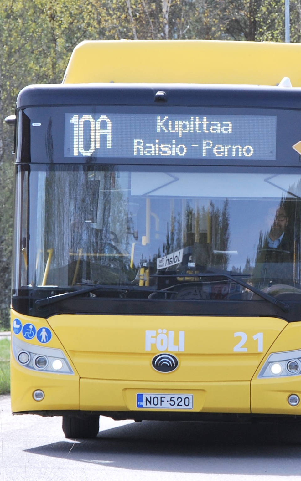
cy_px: 235
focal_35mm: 221
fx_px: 2900
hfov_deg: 5.9
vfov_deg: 9.5
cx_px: 221
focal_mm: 80
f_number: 8
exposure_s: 1/200
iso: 200
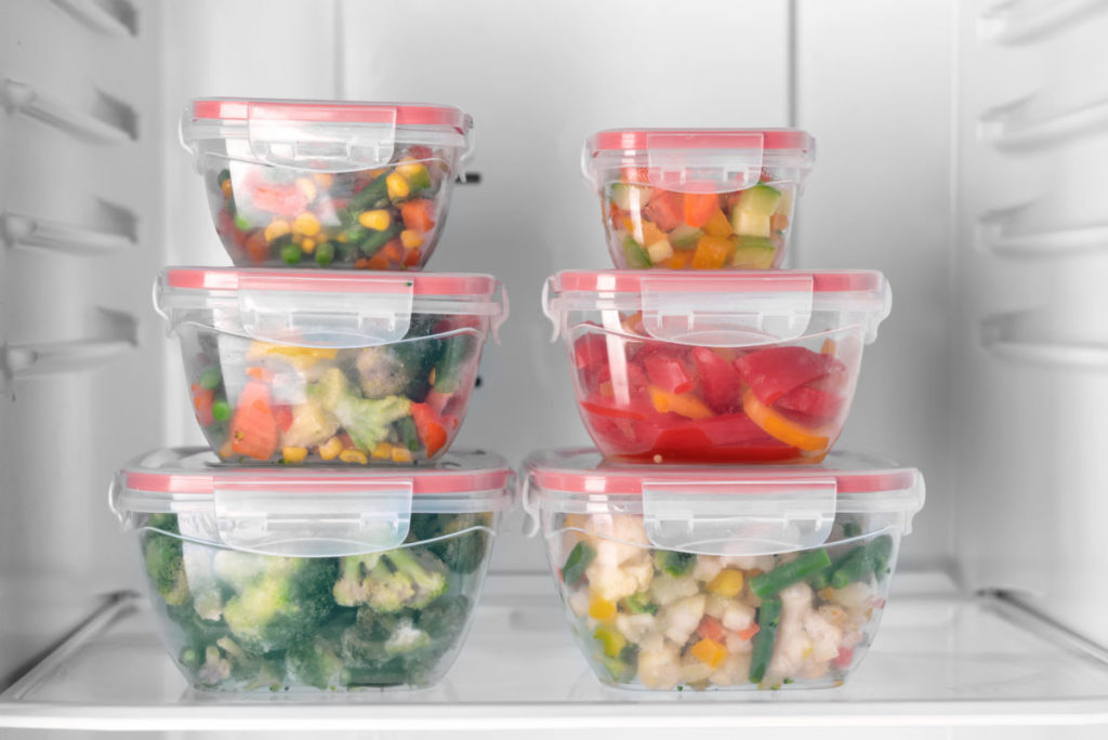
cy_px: 370
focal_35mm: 70
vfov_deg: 19.5
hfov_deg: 28.8
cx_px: 554
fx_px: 2156
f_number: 5.6
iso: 200
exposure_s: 1/160
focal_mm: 70
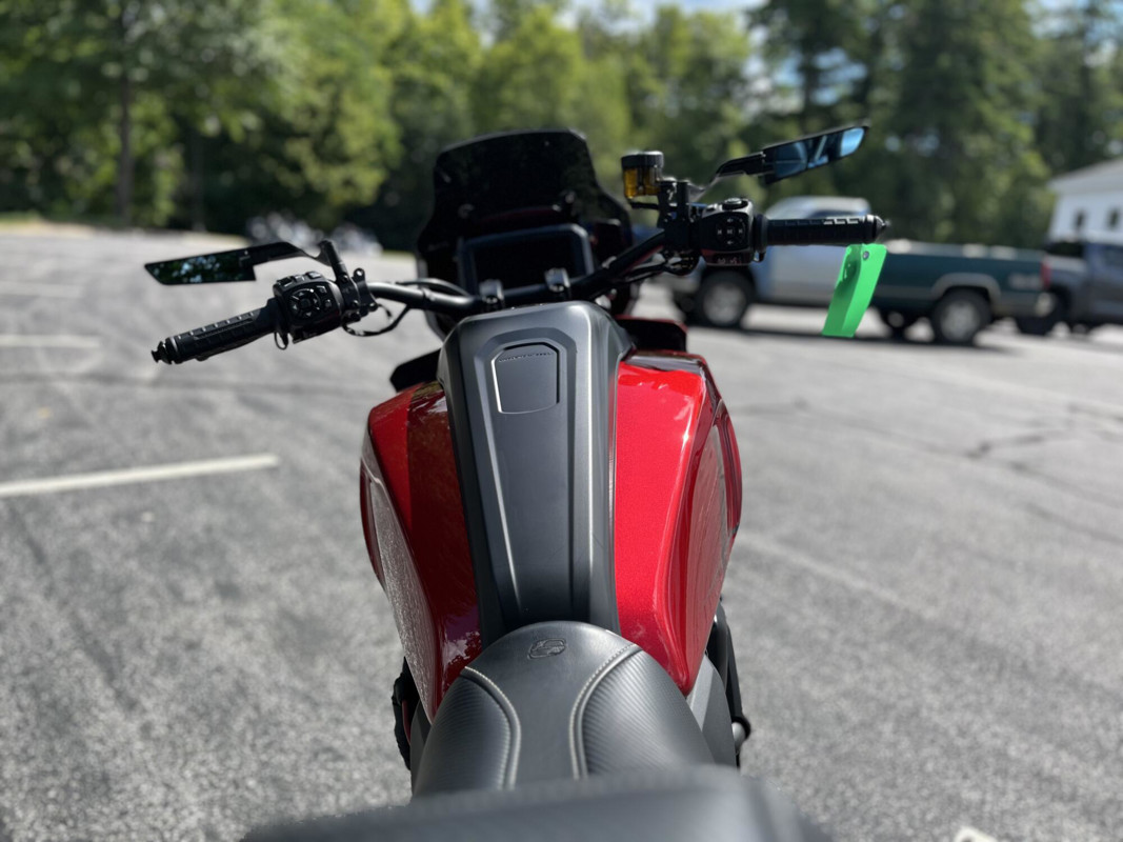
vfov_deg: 53.1
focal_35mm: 26
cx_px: 562
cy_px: 421
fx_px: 843
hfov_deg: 67.3
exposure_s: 1/1992
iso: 50
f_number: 1.6
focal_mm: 5.1
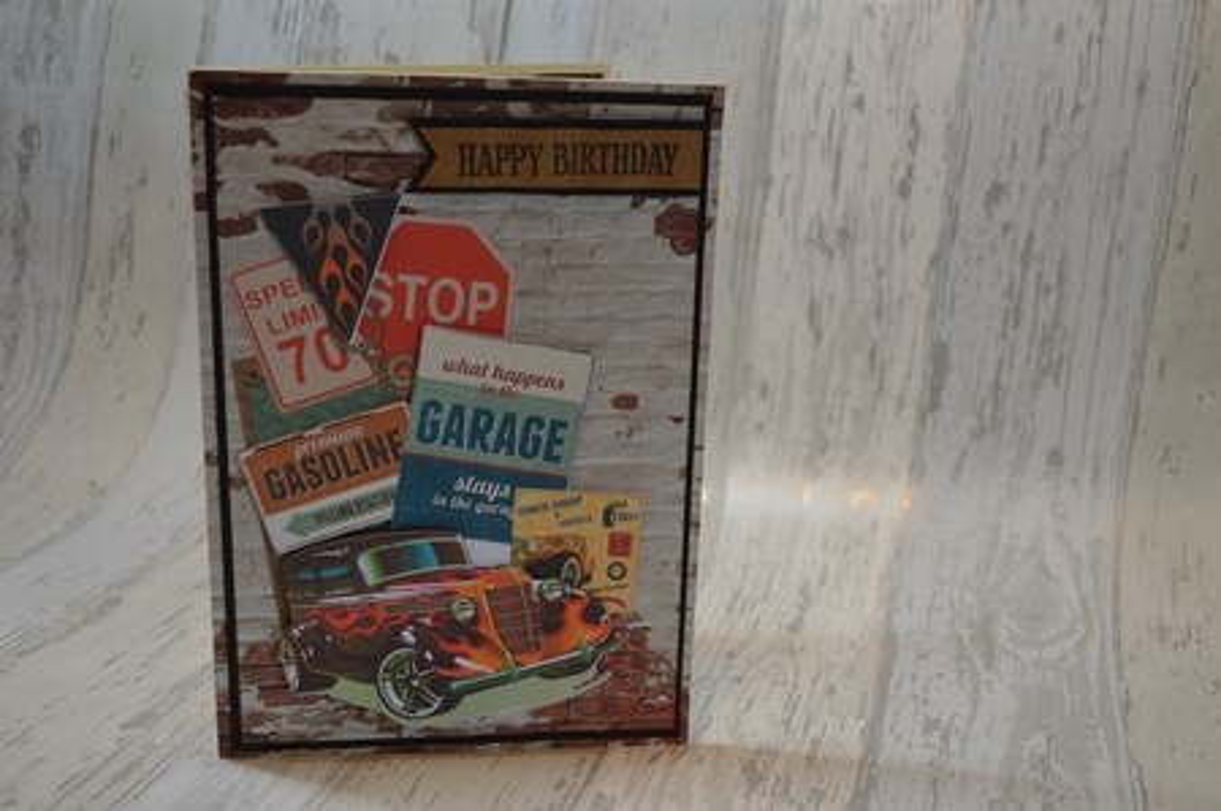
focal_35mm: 44
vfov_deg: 30.8
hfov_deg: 45.0
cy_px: 406
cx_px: 610
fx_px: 1474
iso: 400
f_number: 4.5
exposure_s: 1/30
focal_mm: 29
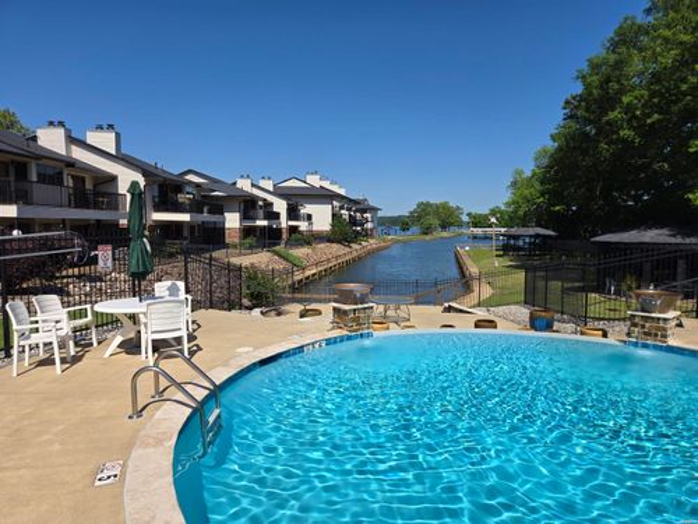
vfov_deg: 58.9
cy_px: 262
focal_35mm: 23
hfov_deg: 73.9
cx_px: 349
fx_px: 464
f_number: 1.8
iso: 25
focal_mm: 5.4
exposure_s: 1/2805
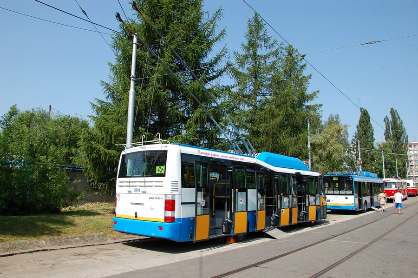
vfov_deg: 47.8
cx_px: 209
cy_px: 139
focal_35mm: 27
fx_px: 313
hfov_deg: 67.4
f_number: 10
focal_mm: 18
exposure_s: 1/250
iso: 280
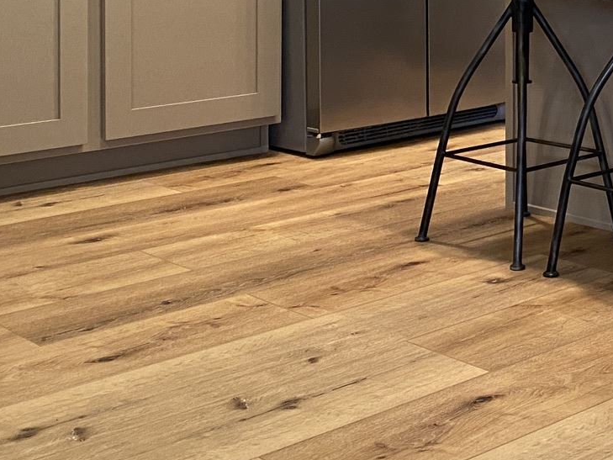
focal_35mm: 73
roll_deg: -0.5
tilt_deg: -1.7
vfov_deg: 19.3
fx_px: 1293
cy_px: -59
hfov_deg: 25.6
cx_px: 589
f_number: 1.8
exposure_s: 1/60
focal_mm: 4.25
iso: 320
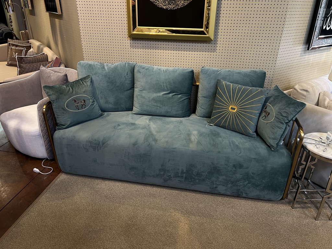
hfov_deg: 67.3
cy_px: 124
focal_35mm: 26
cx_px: 166
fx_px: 249
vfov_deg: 53.1
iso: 100
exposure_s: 1/60
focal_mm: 5.7
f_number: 1.5
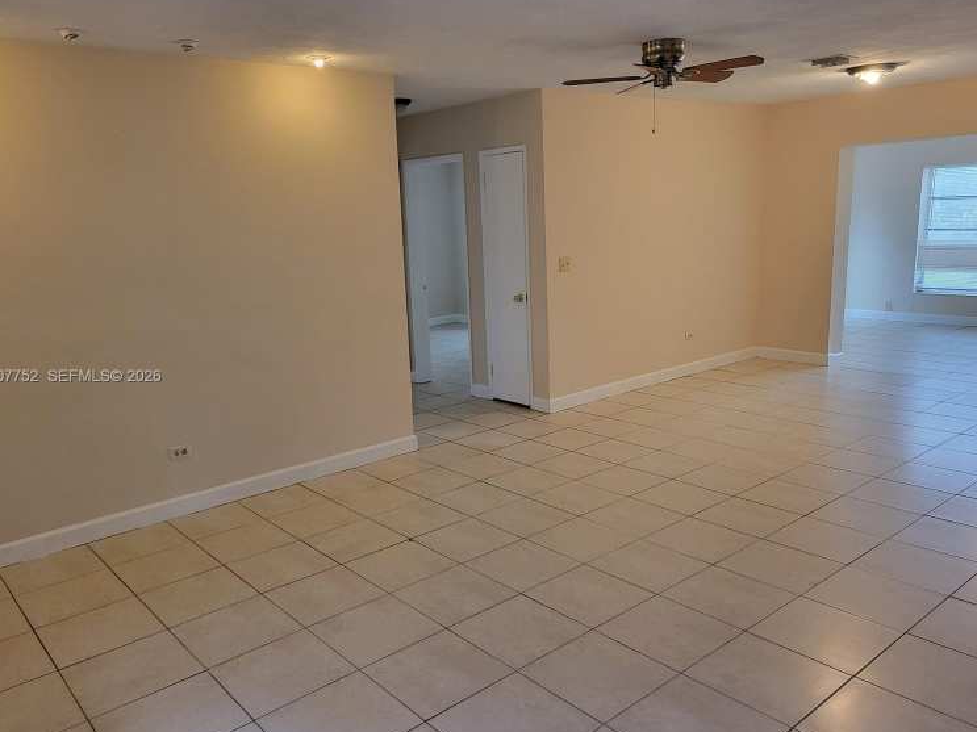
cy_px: 377
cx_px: 483
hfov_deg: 63.5
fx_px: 790
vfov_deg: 49.7
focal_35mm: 28
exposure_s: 1/120
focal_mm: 5.4
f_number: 1.8
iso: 250
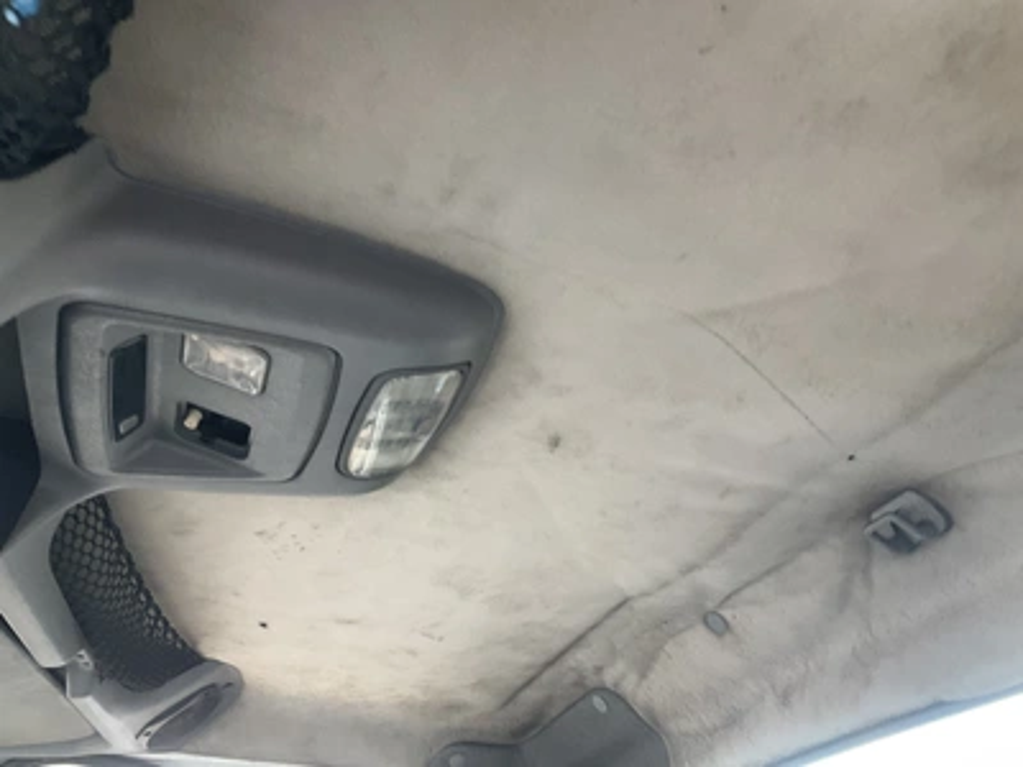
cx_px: 512
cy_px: 384
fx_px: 857
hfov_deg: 61.7
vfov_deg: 48.2
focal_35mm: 29
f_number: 1.8
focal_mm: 3
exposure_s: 1/80
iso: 64
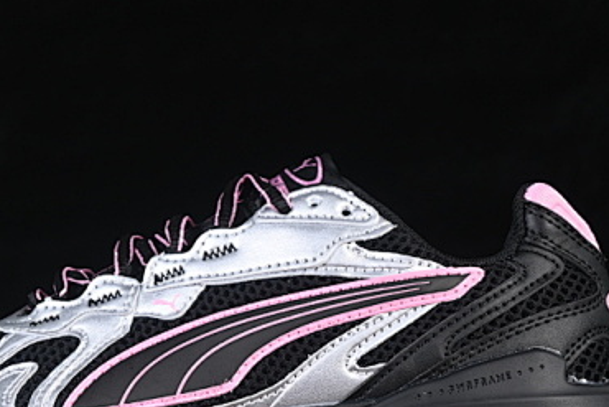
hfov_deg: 12.7
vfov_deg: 8.5
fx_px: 2741
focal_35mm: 162
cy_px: 269
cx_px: 262
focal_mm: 50
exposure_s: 1/60
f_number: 6.3
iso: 160
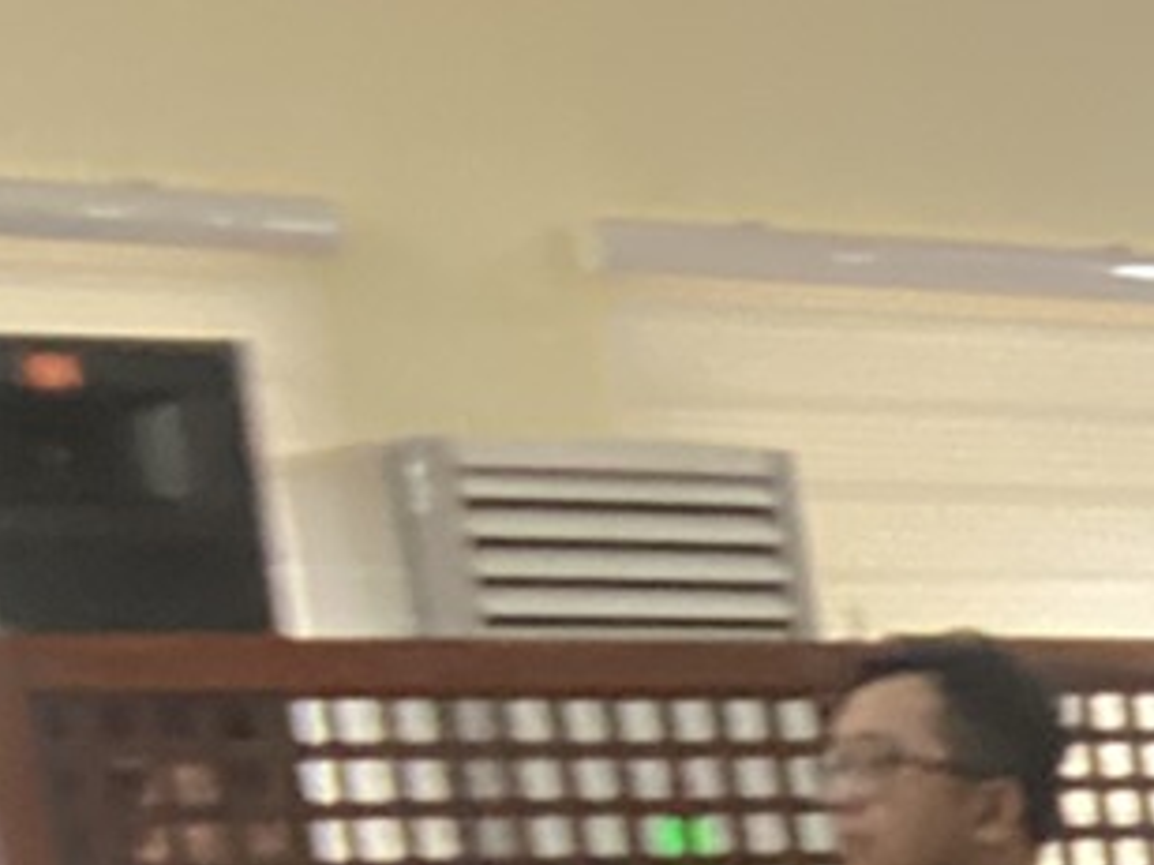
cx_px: 3020
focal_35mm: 153
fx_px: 5101
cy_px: 2423
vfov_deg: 8.4
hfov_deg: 10.5
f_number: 2.2
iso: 500
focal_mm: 2.71
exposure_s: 1/30
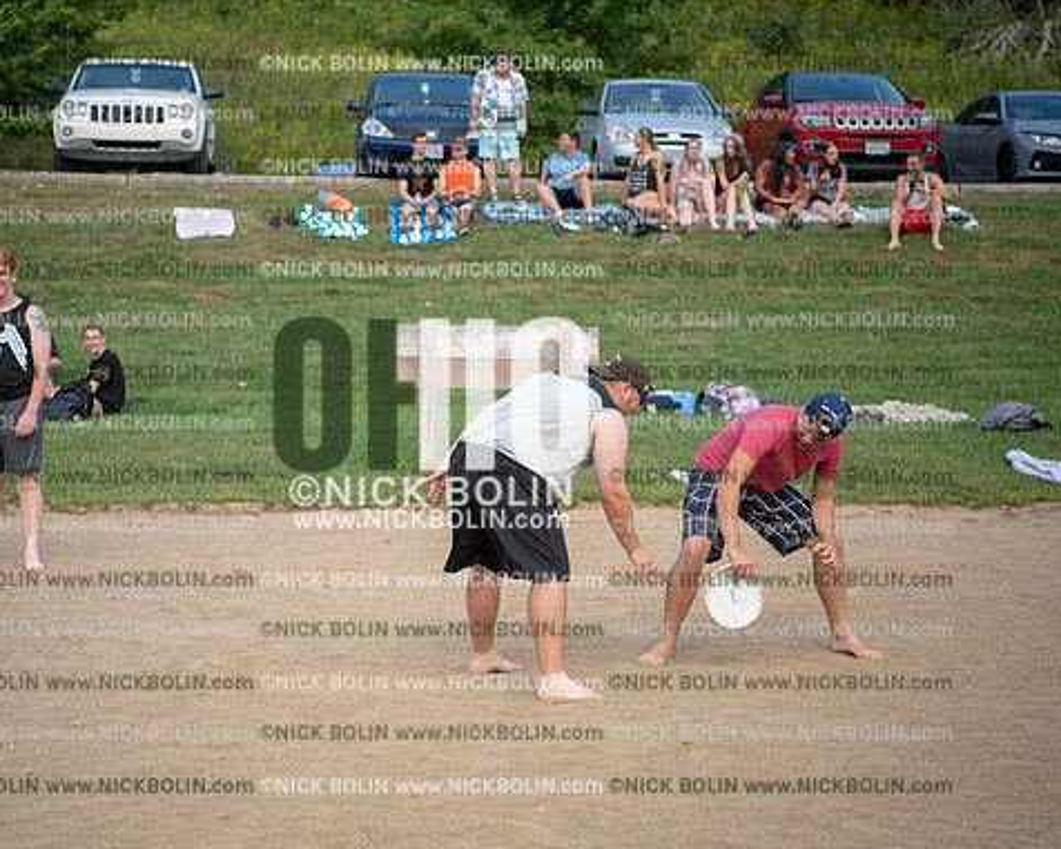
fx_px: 2513
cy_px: 424
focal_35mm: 80
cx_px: 430
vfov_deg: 19.2
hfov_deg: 23.8
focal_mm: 70
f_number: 3.2
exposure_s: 1/320
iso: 160
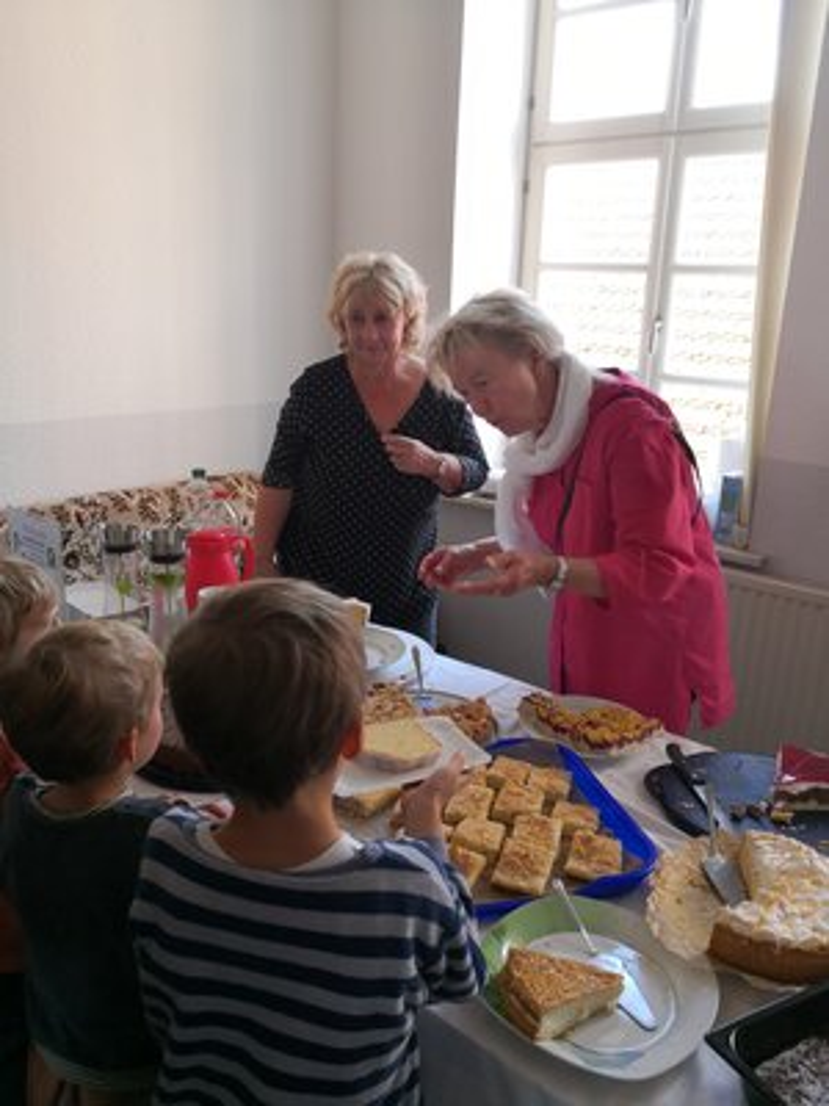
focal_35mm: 27
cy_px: 553
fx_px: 862
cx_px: 414
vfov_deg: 65.3
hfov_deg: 51.4
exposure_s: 1/100
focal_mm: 3.95
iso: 80
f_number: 1.6
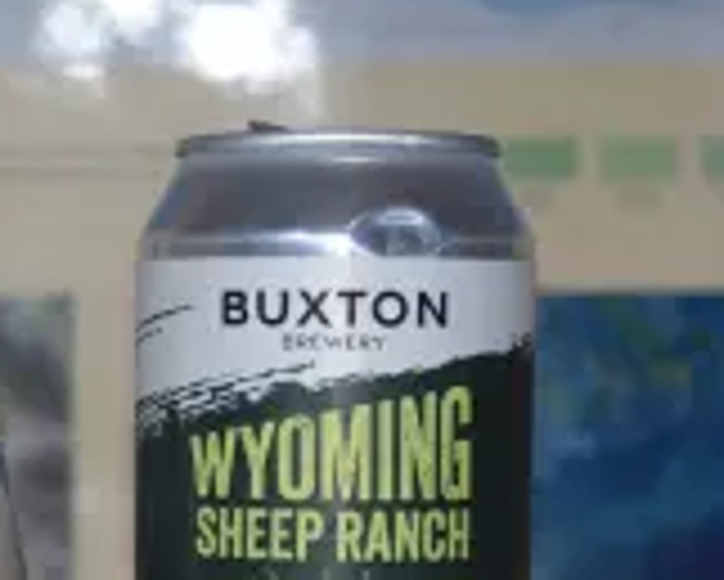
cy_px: 573
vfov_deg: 11.5
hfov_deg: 14.3
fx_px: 2852
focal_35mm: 133
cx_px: 81
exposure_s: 1/60
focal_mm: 38
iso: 320
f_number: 4.8
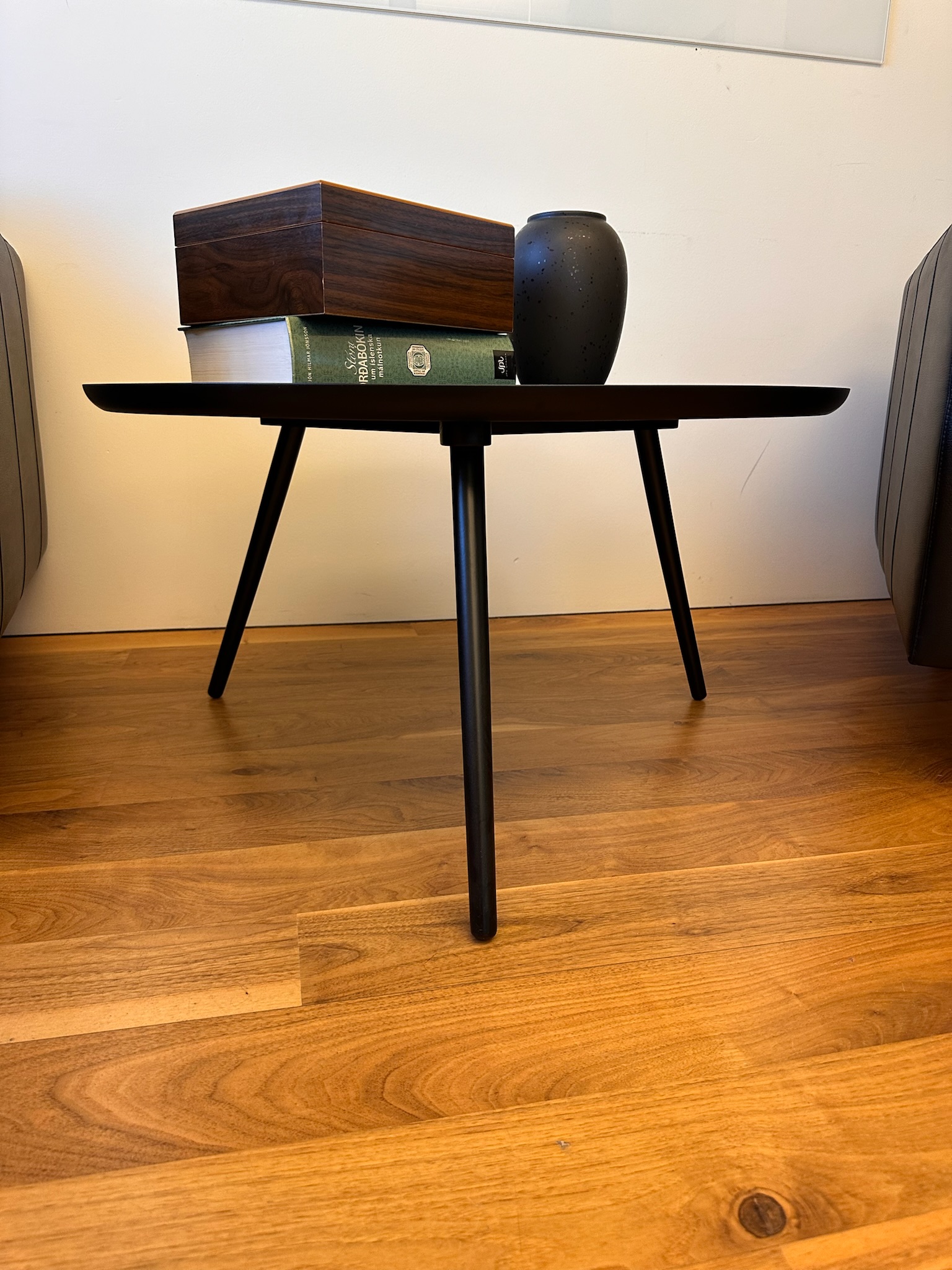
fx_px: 880
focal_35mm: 24
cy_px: 635
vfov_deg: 71.6
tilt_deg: -15.4
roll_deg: -1.2
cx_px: 476
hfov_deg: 56.8
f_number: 1.78
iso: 160
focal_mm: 6.86
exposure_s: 1/100
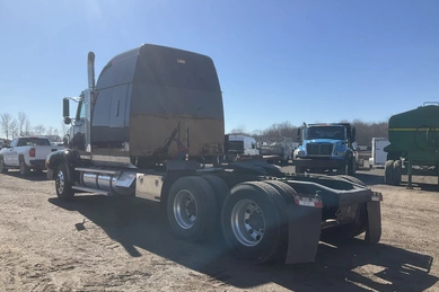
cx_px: 220
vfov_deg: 42.3
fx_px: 378
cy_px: 153
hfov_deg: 60.3
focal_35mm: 31
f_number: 1.8
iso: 25
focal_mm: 3
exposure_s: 1/2320
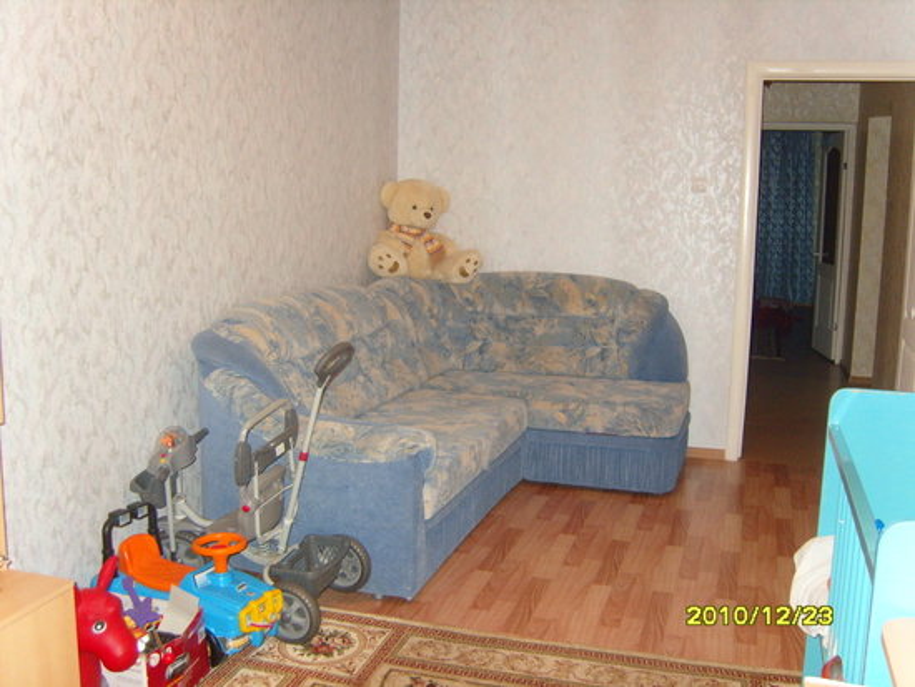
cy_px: 344
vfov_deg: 40.7
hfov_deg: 52.6
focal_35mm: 35
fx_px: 926
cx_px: 458
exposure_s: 1/30
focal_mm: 7.4
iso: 222
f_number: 2.8
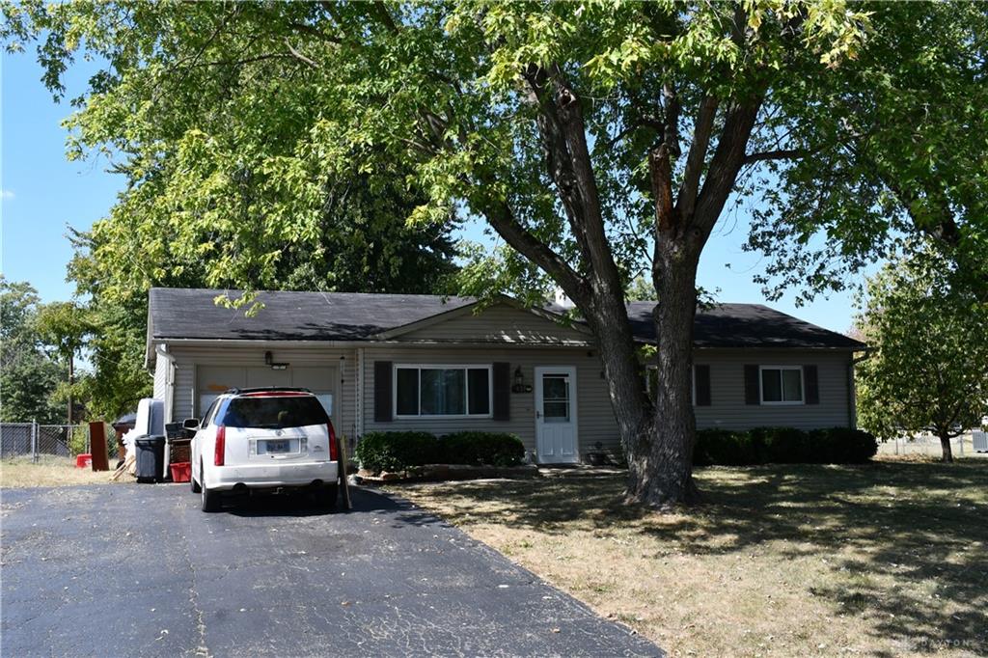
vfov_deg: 35.9
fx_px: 1015
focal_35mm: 37
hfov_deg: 51.9
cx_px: 494
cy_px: 329
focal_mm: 25
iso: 400
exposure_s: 1/400
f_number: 10
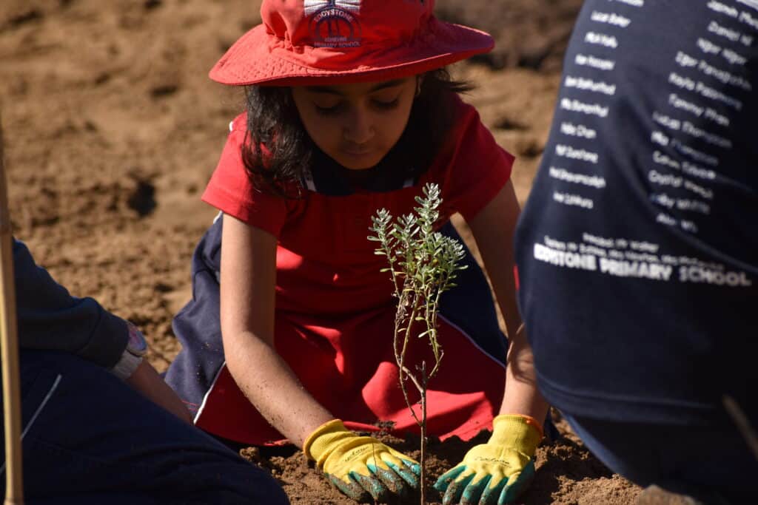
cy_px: 252
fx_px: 6317
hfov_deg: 6.9
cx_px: 379
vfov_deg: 4.6
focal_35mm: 300
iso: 160
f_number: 8
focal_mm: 200
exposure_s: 1/500
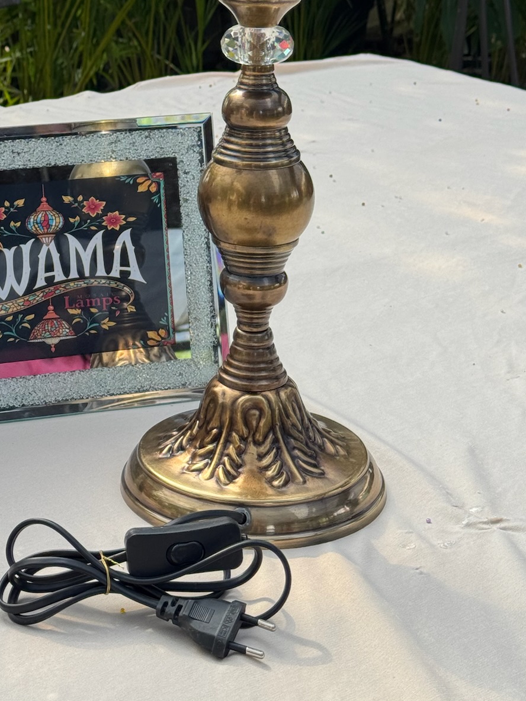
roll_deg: -0.1
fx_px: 1682
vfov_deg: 23.1
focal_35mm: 83
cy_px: 101
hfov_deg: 17.6
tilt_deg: -9.6
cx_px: 104
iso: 64
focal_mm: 6.76
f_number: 1.78
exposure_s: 1/412
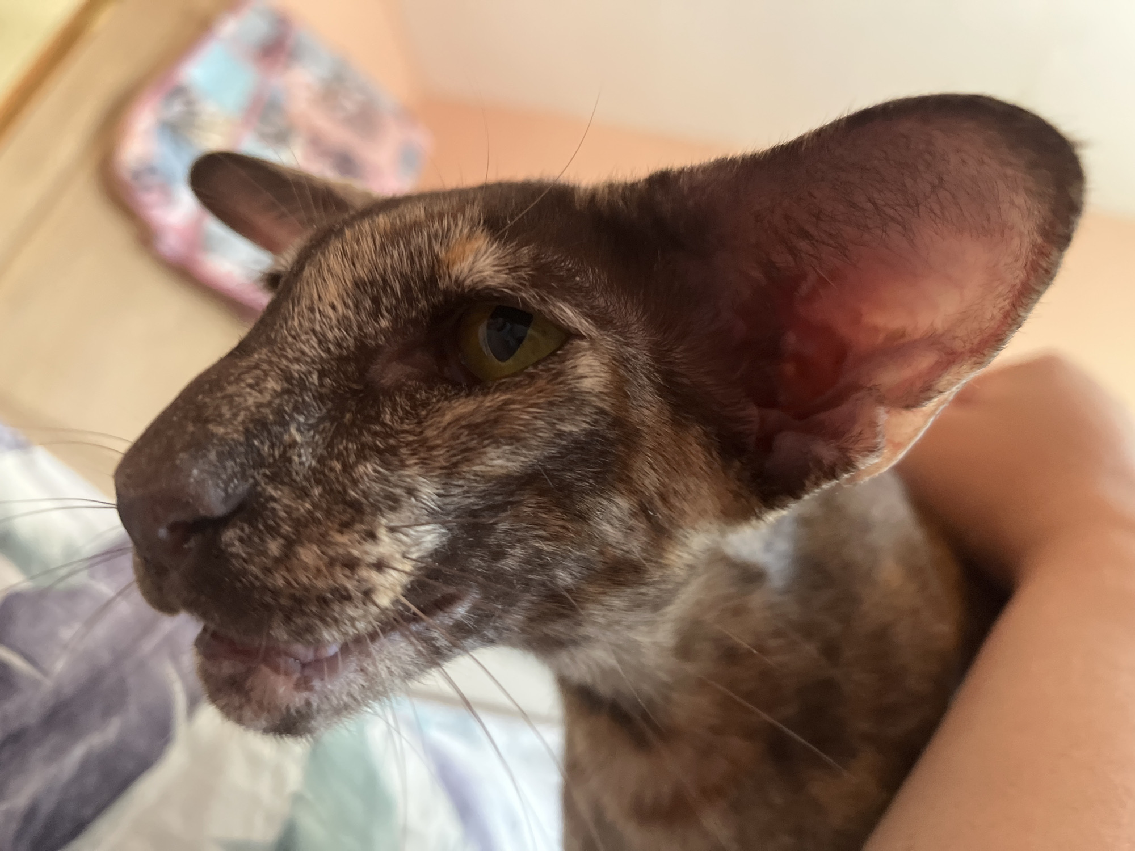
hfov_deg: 67.3
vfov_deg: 53.1
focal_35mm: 26
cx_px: 568
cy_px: 426
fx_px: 852
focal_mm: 5.1
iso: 400
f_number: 1.6
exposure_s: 1/60
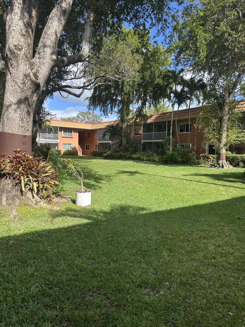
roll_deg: -2.3
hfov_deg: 56.8
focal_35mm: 24
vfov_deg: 71.6
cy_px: 164
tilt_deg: -2.9
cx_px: 122
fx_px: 226
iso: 80
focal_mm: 6.86
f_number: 1.78
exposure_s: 1/1845
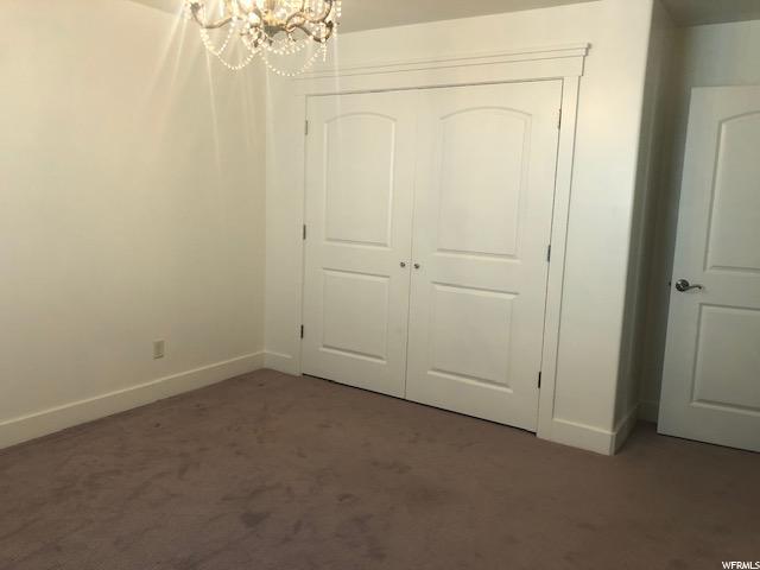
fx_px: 615
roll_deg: -1.7
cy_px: 285
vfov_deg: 49.7
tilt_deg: -8.0
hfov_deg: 63.4
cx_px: 380
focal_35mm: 28
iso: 40
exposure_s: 1/20
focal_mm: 4
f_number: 1.8
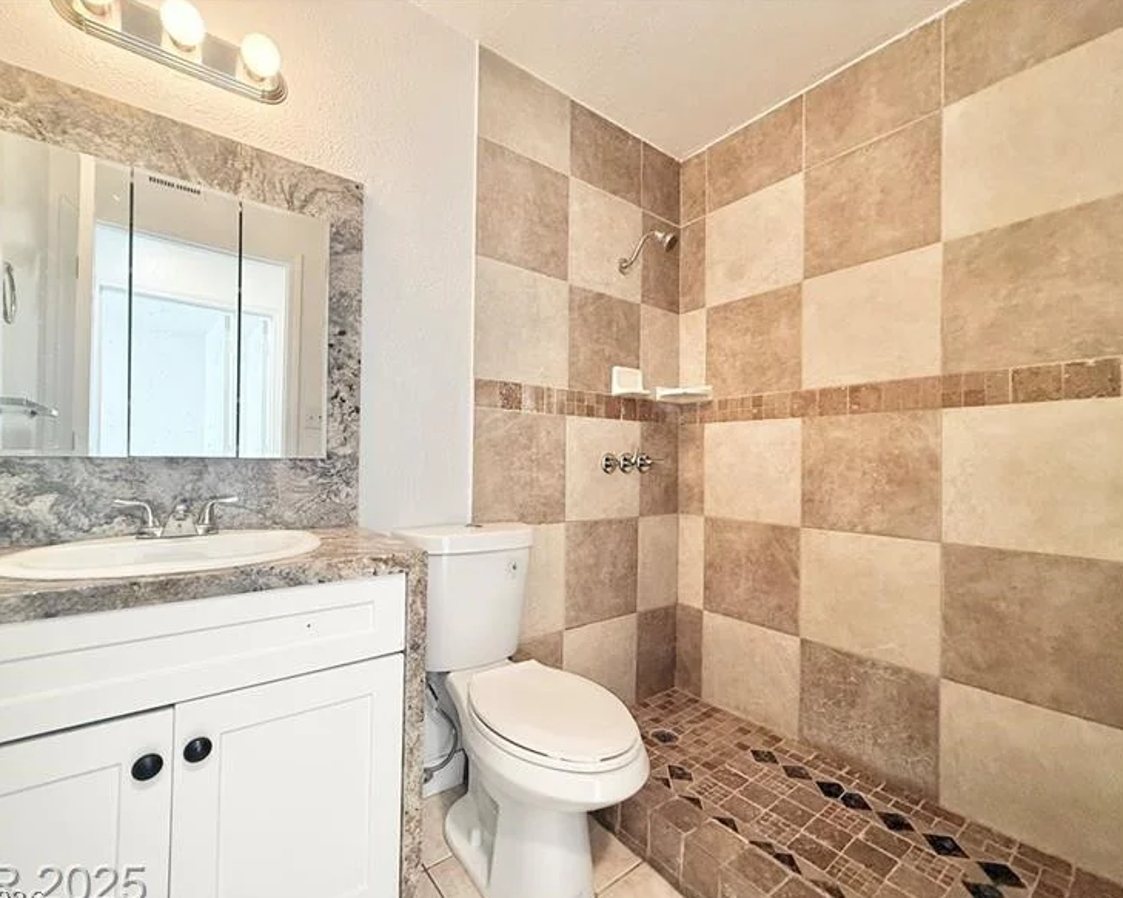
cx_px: 528
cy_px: 457
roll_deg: -0.9
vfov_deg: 84.0
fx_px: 498
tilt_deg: +0.8
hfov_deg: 96.7
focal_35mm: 15
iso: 320
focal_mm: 2.22
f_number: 2.2
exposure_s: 1/60
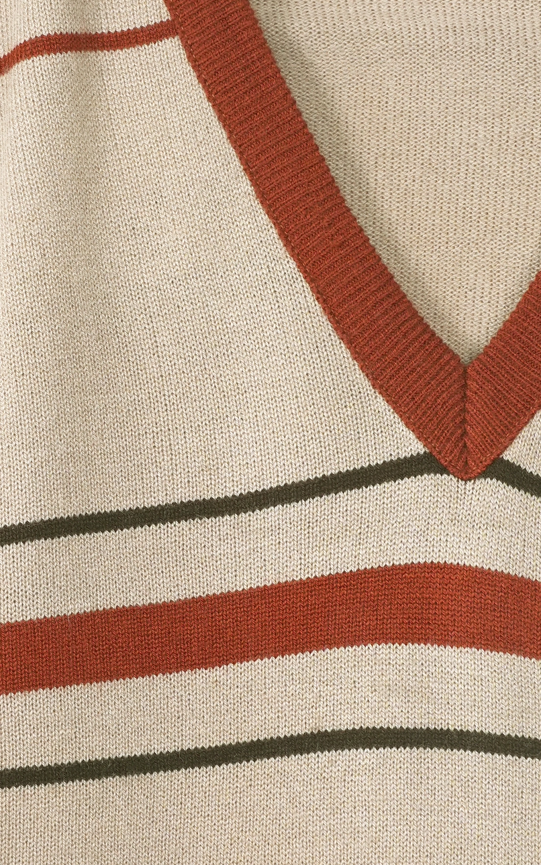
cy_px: 432
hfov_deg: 5.5
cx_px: 20
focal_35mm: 239
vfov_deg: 8.8
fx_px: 5639
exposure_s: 1/60
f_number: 9
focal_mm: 70
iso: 320
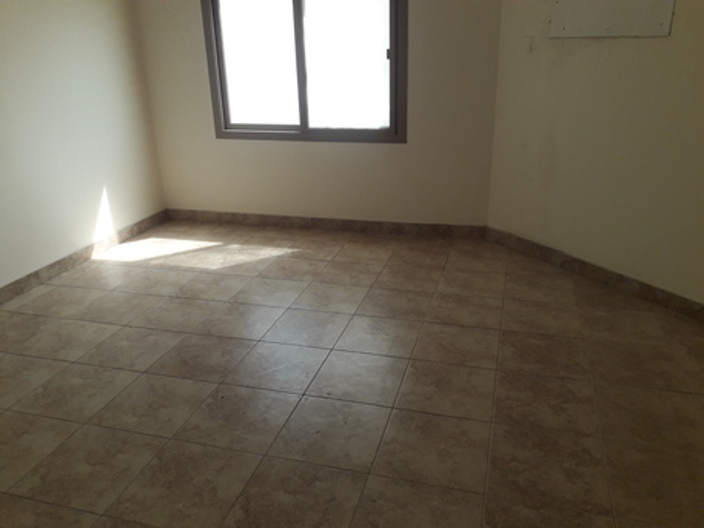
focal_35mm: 27
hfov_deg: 65.3
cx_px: 352
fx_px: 549
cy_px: 264
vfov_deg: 51.4
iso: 64
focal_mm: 3.6
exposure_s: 1/100
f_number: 1.9
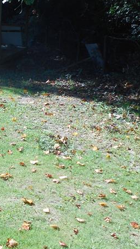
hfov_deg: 17.5
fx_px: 422
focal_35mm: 64
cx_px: -47
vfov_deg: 32.5
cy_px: 78
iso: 80
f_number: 3.2
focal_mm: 4.6
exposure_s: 1/320
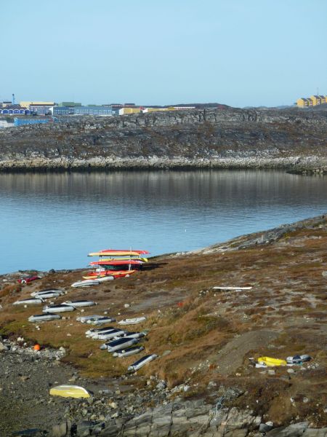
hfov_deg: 9.4
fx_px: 1990
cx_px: 164
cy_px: 218
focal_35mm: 158
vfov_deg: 12.5
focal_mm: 25.9
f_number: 5
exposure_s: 1/500
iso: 80
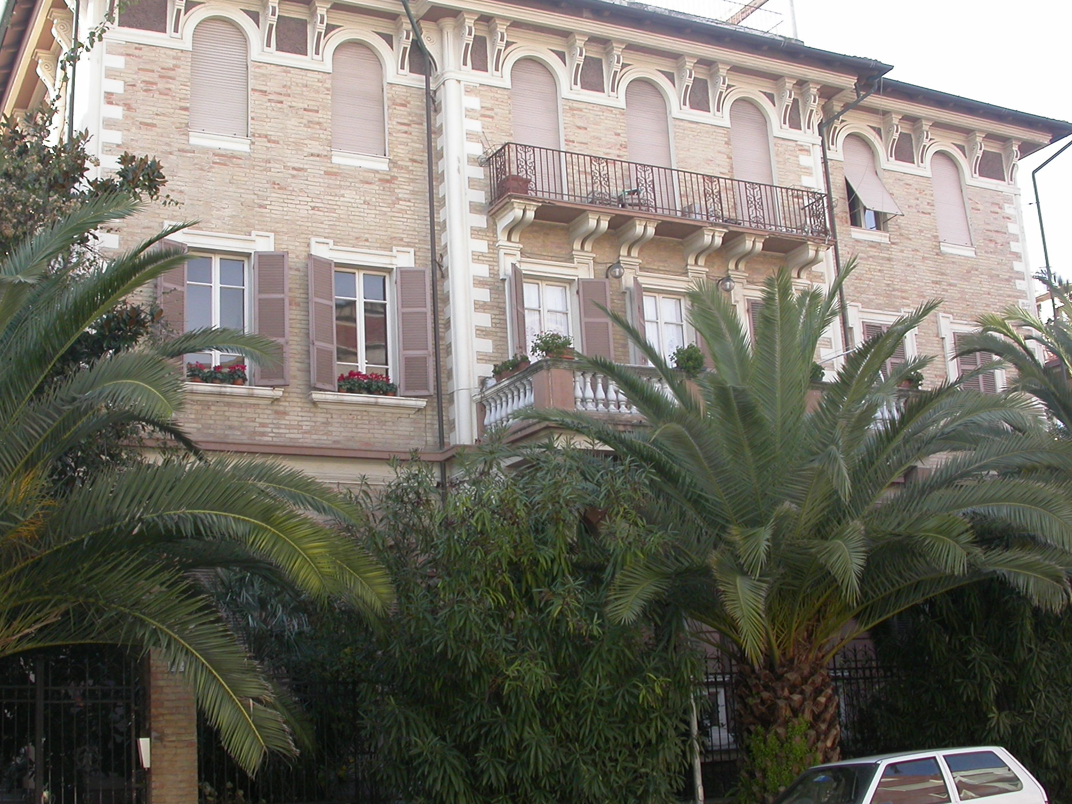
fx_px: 1425
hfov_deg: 41.2
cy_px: 375
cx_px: 485
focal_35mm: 46
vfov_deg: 31.5
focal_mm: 7.85
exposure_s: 1/137
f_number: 4.7
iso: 100
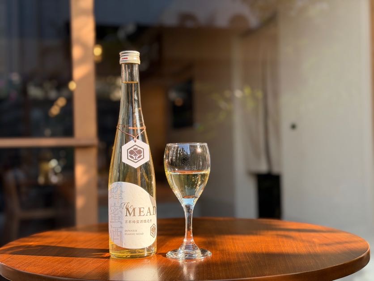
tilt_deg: +1.3
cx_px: 187
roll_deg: +1.8
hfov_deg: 39.7
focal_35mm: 48
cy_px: 140
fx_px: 519
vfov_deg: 30.3
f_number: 1.78
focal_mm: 6.76
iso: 80
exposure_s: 1/1027
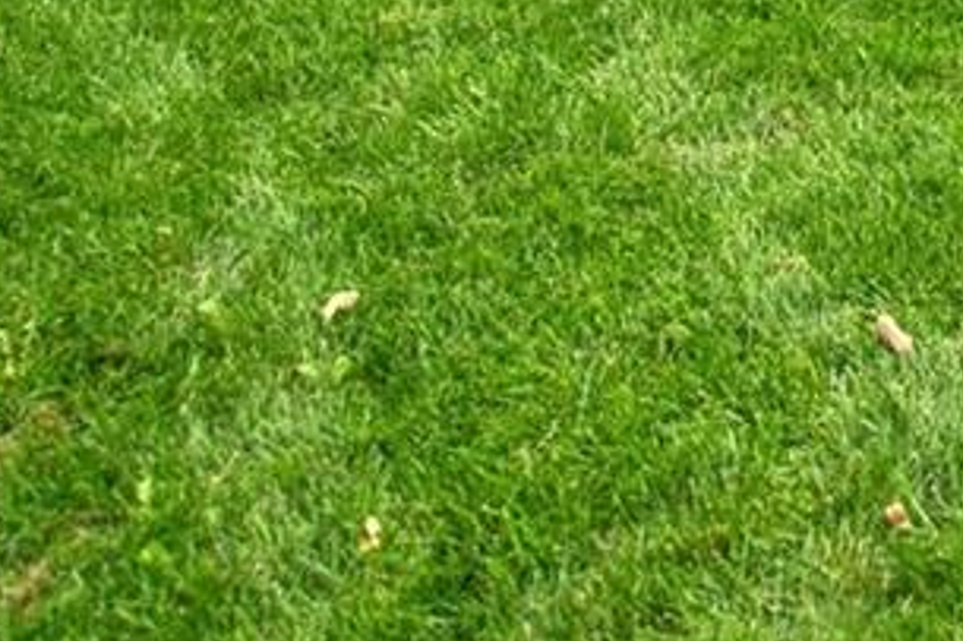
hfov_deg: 17.8
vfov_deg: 12.0
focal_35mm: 84
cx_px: 1872
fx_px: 2246
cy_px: -1026
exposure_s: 1/800
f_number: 4
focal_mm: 16
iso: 500
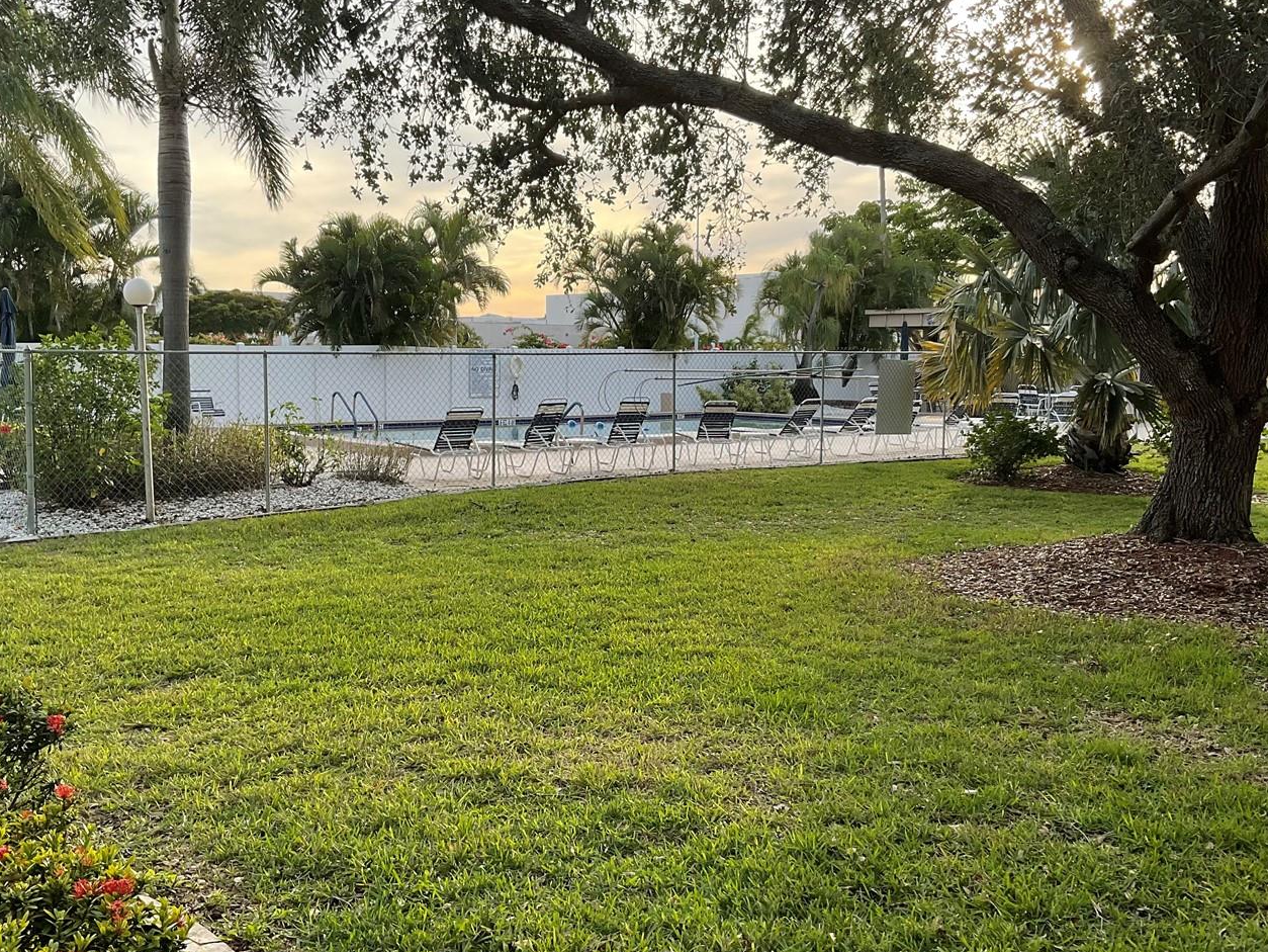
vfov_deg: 38.7
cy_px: 457
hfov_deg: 50.1
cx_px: 626
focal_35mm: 37
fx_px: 1356
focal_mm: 3
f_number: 1.8
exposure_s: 1/406
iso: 16
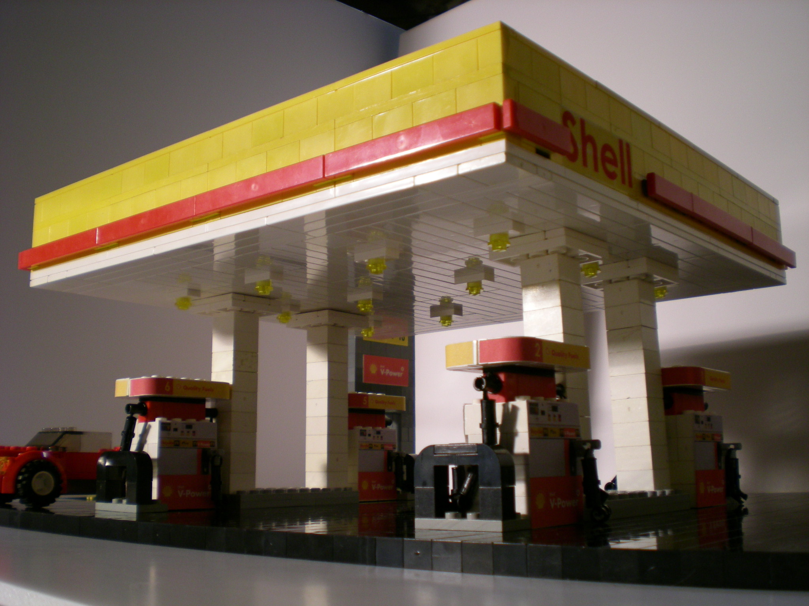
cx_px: 404
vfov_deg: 37.7
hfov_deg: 49.0
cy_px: 303
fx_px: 888
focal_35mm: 38
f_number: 3.1
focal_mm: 6.3
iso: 104
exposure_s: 1/60
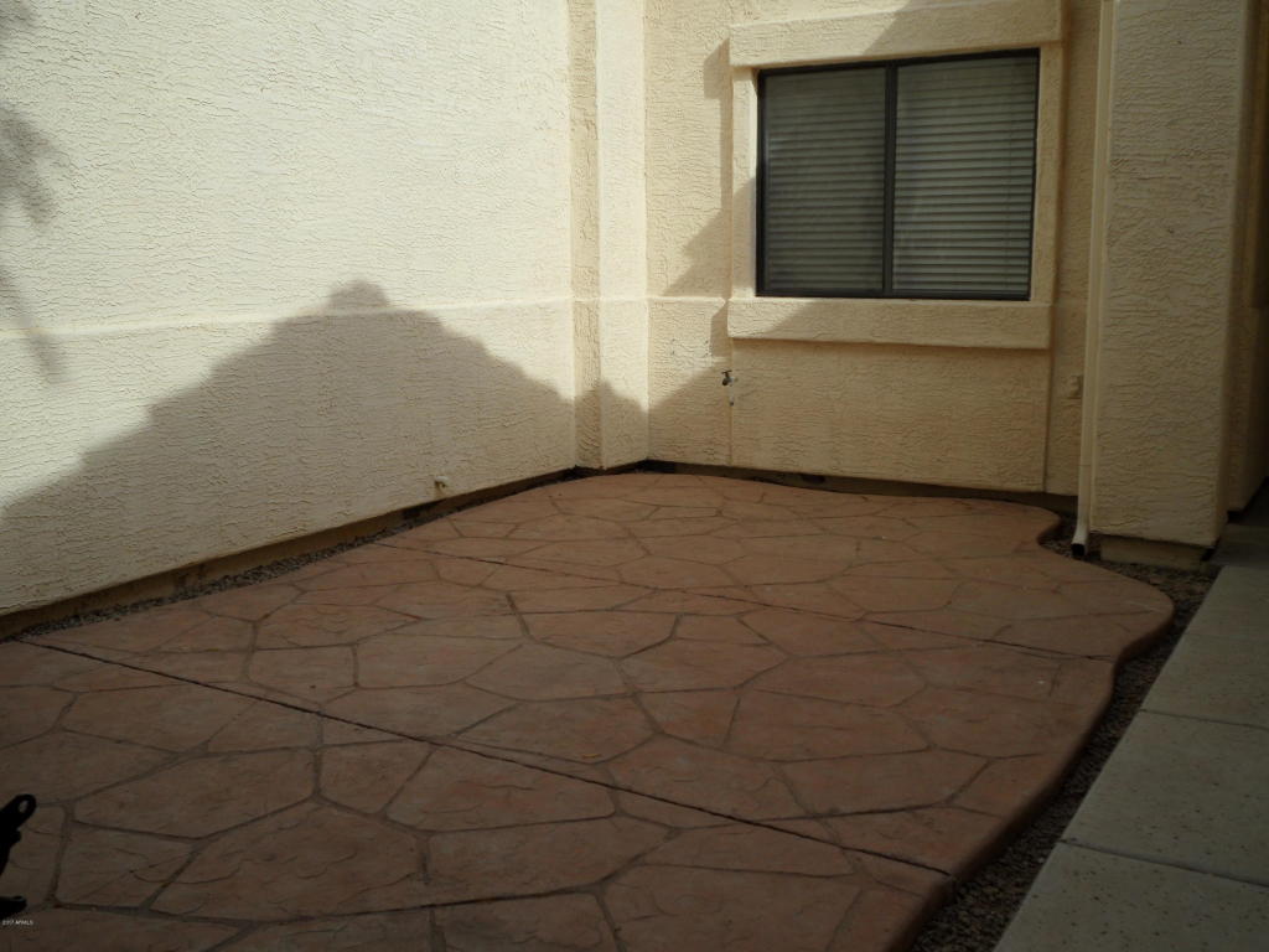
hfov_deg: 50.1
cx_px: 634
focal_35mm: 37
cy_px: 476
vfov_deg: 38.7
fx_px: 1356
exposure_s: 1/500
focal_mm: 6.6
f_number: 4
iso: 80
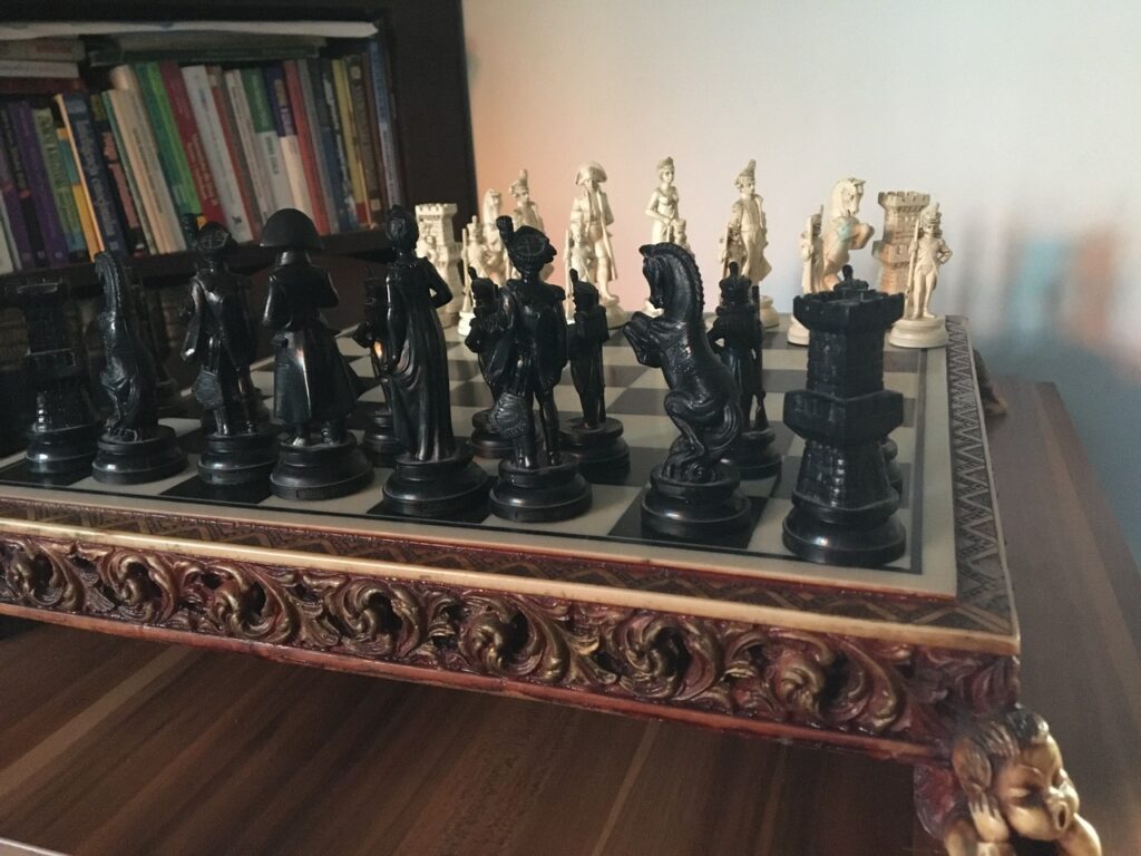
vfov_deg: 48.2
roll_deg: +3.5
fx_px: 956
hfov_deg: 61.7
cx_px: 570
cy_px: 428
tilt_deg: -17.3
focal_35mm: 29
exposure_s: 1/17
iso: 400
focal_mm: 4.15
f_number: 2.2
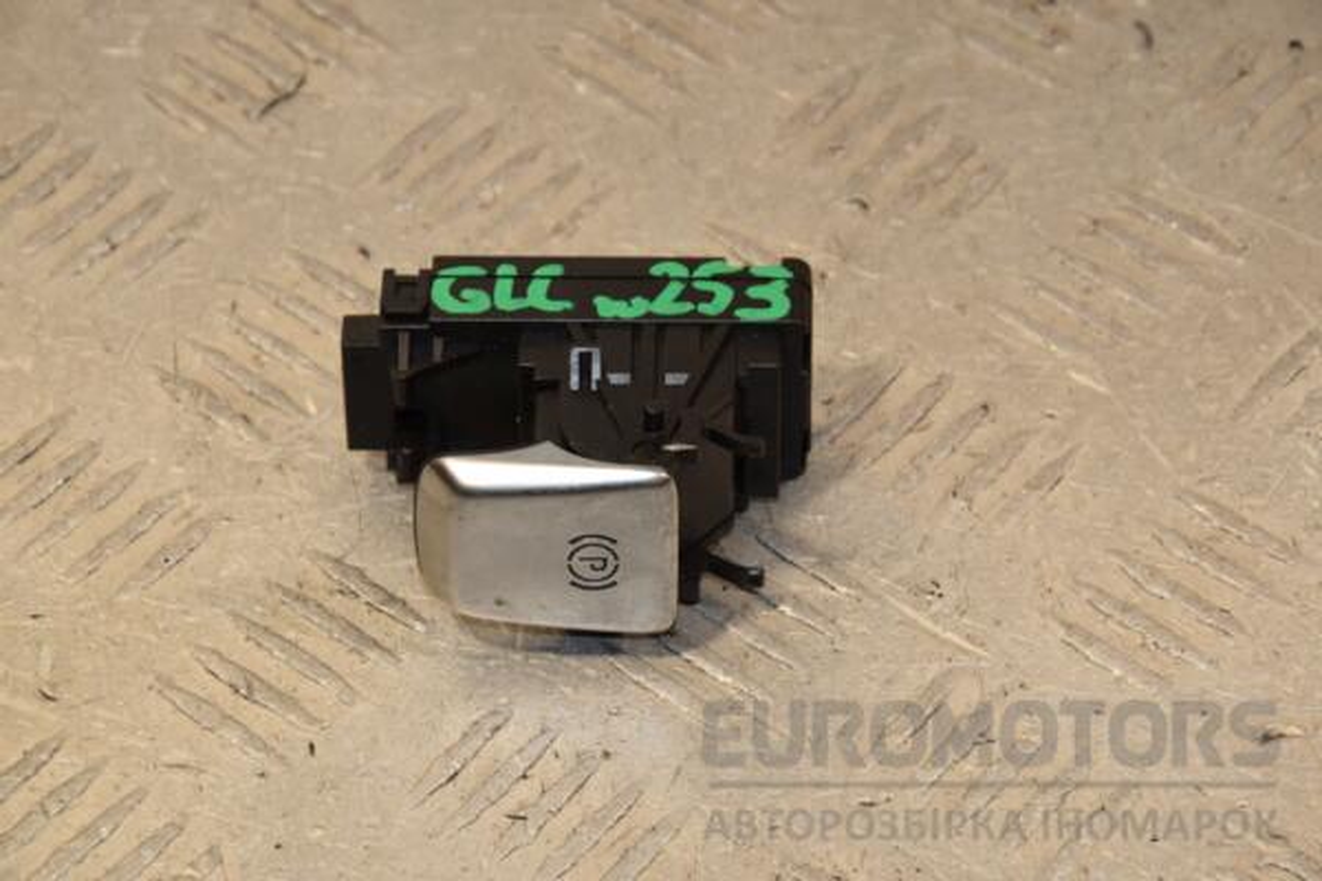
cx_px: 661
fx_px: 5783
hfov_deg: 13.0
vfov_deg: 8.7
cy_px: 440
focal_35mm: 158
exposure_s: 1/200
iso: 800
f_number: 10
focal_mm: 105
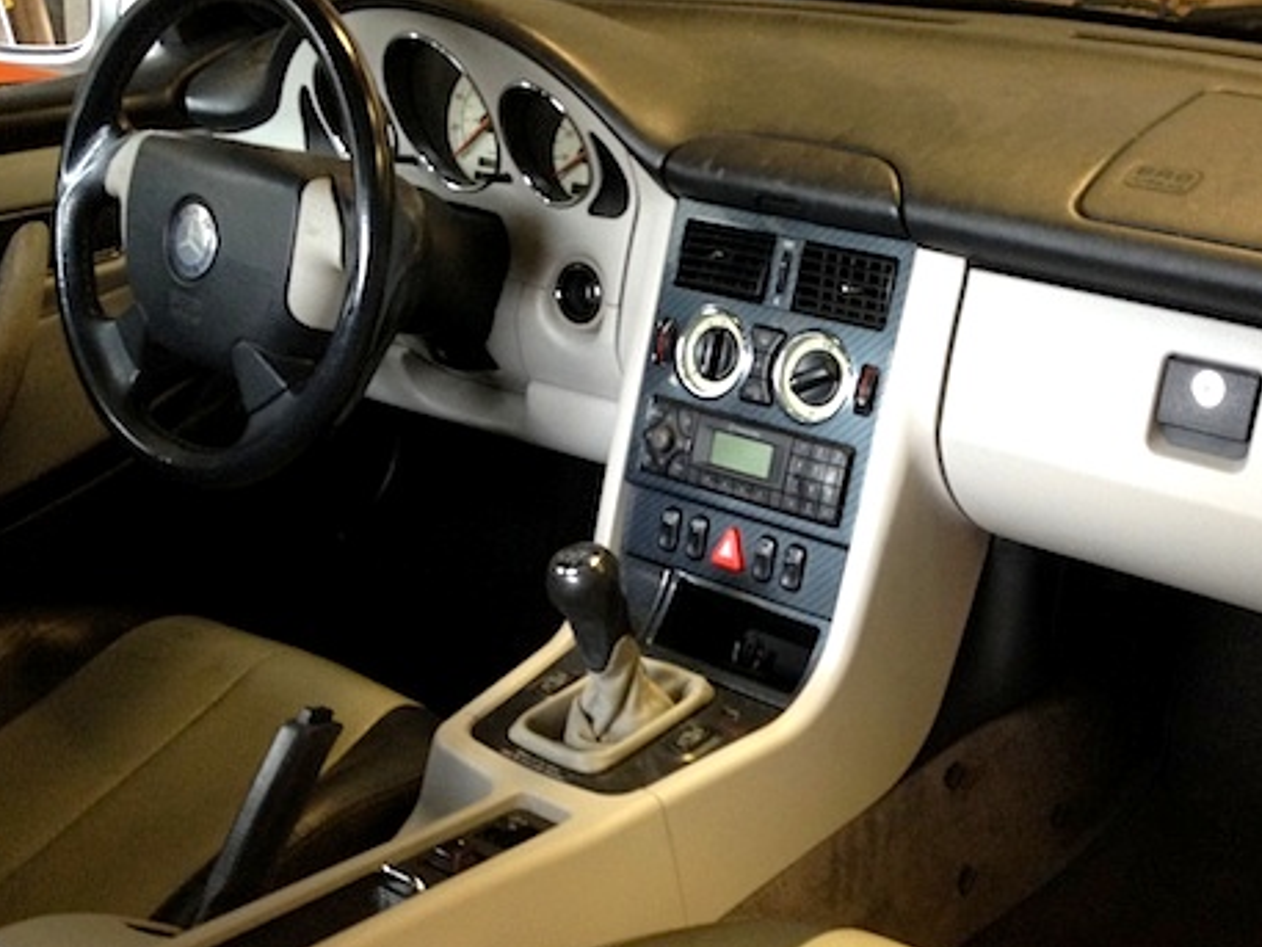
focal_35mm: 49
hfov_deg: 38.4
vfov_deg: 29.7
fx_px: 1787
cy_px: 525
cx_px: 845
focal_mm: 4.28
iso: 200
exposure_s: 1/20
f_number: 2.4
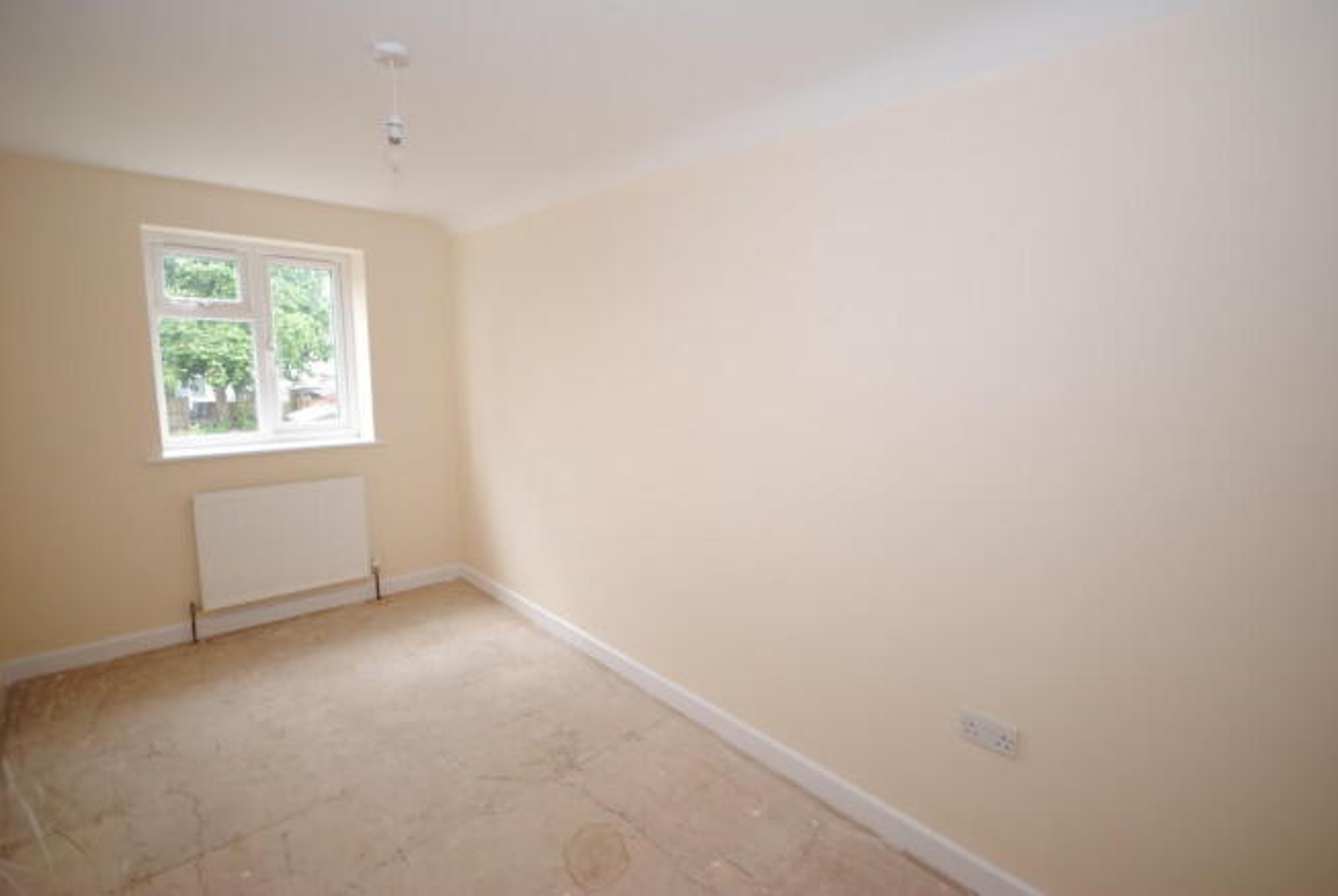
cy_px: 448
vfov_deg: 69.8
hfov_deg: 92.4
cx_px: 669
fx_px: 642
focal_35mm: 17
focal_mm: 11.5
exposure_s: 1/60
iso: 200
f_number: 4.2
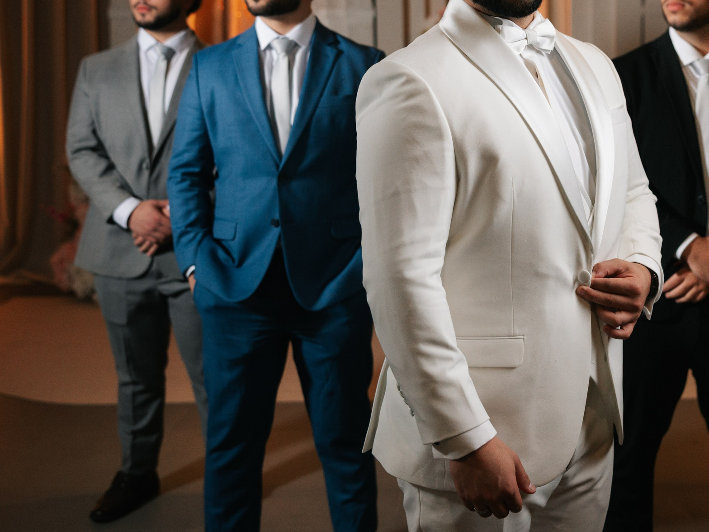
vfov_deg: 26.0
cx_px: 504
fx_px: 1147
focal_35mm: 56
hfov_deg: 33.9
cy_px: 176
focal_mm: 35
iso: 640
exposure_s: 1/1250
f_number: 2.8
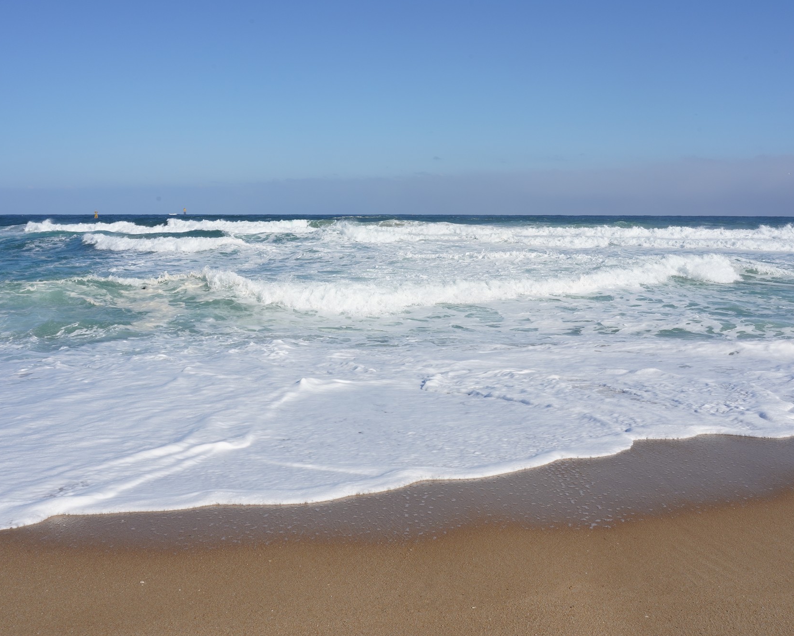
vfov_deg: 43.4
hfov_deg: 52.8
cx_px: 405
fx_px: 799
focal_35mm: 34
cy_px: 317
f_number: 18
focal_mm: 30
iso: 320
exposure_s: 1/320
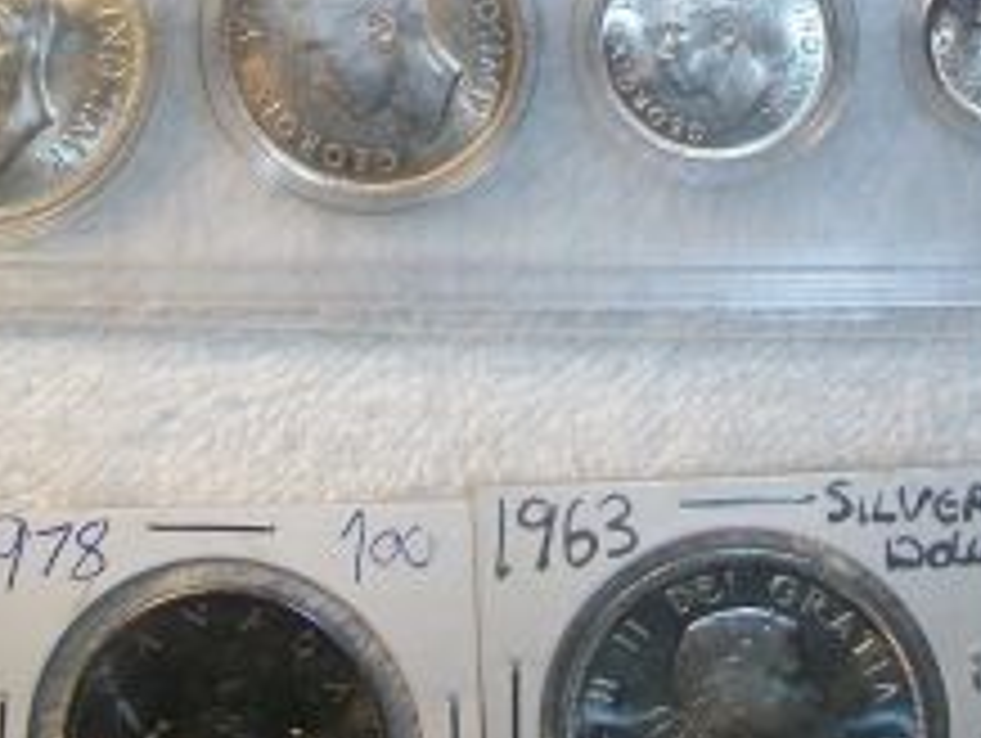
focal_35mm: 88
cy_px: -230
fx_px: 2497
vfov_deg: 15.9
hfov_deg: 22.2
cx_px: 518
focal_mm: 5.7
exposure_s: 1/250
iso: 80
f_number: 2.9
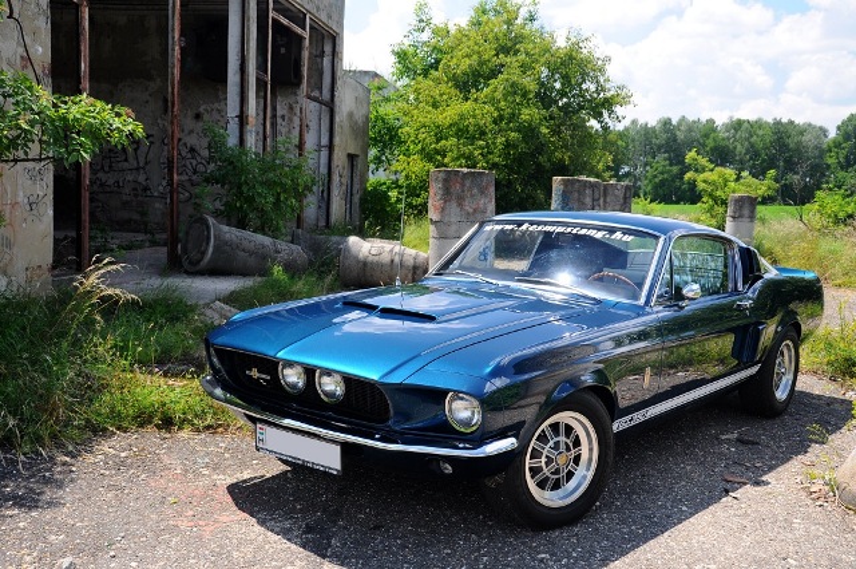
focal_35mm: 38
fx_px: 891
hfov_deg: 51.3
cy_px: 284
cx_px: 428
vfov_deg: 35.4
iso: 200
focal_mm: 25
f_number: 5.6
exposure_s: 1/125
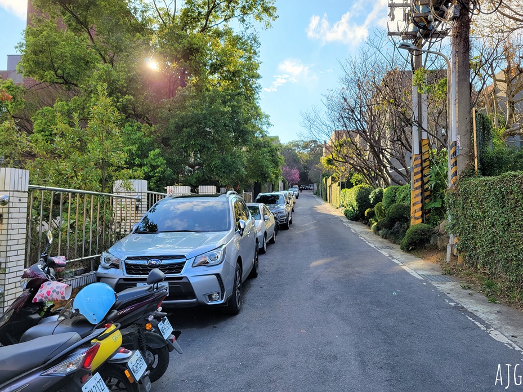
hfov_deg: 63.4
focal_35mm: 28
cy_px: 183
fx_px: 423
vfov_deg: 49.7
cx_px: 278
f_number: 1.8
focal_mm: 5.4
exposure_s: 1/789
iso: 40
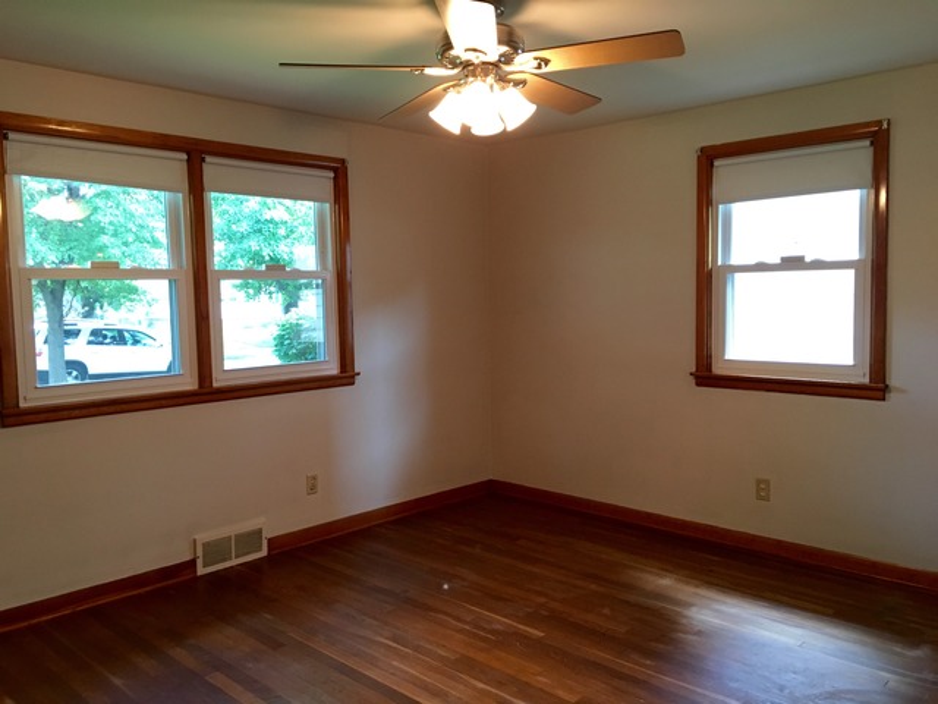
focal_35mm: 29
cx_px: 469
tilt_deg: -2.5
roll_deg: +1.1
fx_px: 786
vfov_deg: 48.2
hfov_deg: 61.7
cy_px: 352
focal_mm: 4.15
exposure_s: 1/30
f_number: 2.2
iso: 125
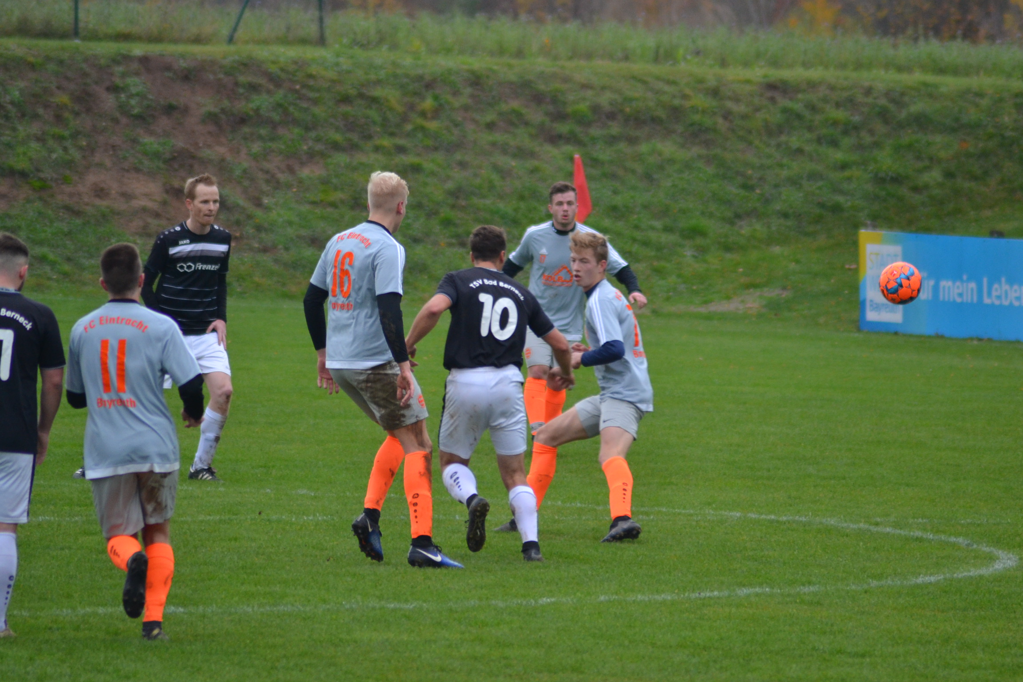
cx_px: 512
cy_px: 341
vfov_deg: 3.1
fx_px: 12786
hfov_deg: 4.6
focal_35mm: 450
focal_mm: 300
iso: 1000
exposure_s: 1/500
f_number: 5.6
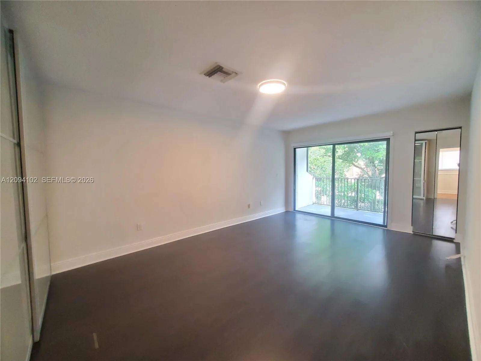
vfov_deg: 89.9
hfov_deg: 106.2
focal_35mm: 13
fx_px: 181
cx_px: 240
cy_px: 180
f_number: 2.2
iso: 500
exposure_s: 1/30
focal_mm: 1.8
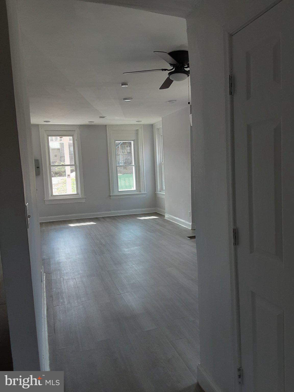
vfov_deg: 63.4
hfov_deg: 49.7
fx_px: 317
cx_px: 147
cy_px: 196
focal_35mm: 28
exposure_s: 1/120
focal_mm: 2.9
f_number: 1.9
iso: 50
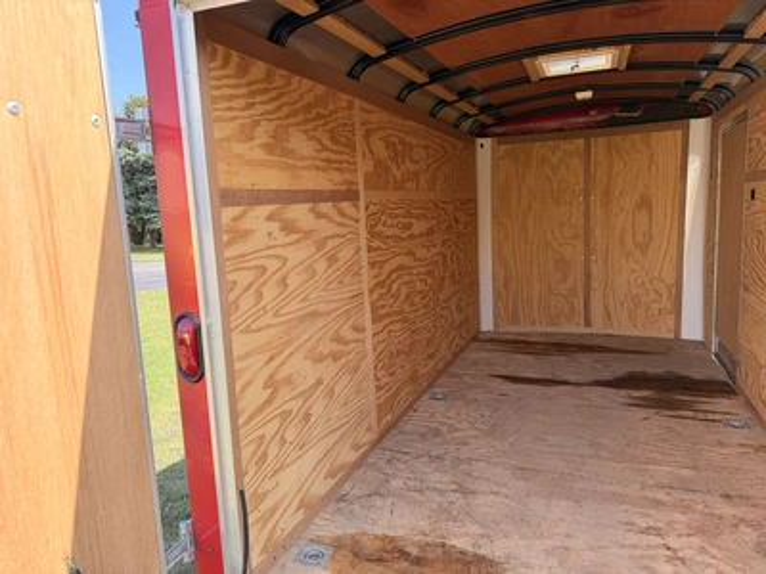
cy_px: 287
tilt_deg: -6.0
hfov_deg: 71.6
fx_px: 531
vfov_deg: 56.8
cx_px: 383
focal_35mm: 24
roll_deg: +4.4
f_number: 1.78
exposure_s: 1/671
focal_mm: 6.76
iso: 100
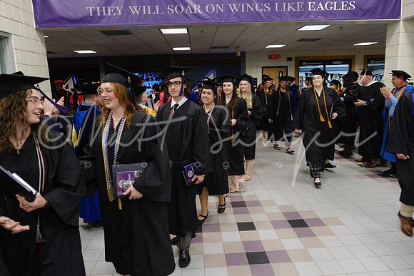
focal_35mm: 24
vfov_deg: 53.2
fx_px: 276
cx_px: 207
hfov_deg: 73.7
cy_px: 138
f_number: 3.6
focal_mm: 16
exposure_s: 1/100
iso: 1600
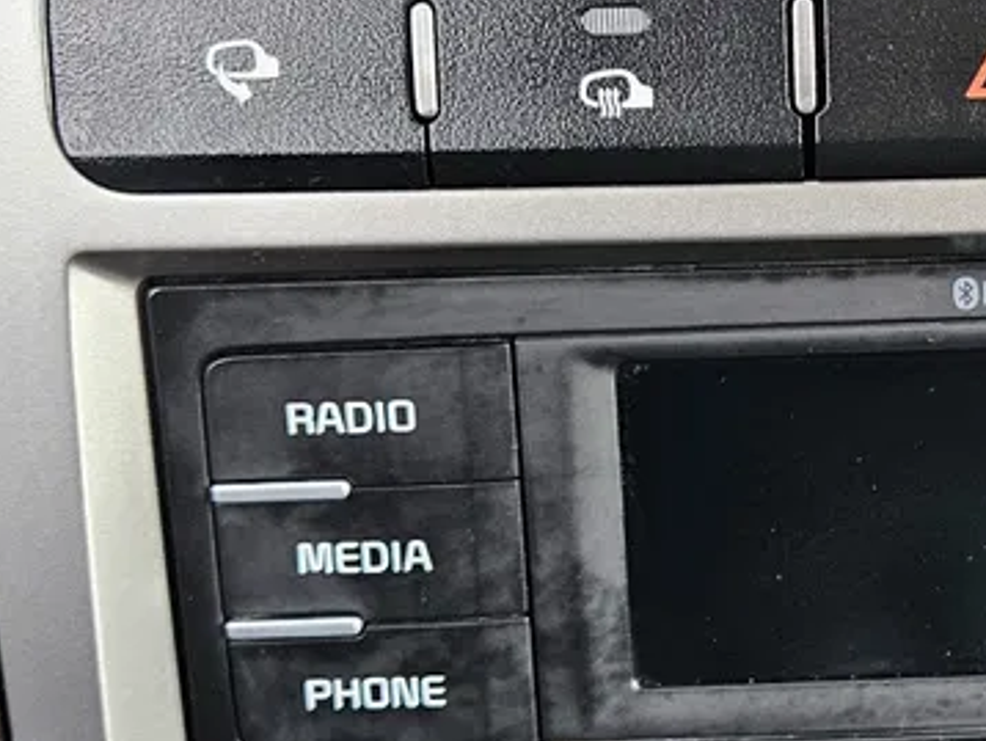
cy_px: 358
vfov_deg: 19.2
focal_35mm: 77
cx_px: 992
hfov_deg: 24.2
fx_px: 2195
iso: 320
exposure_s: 1/170
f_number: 1.8
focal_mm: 5.4
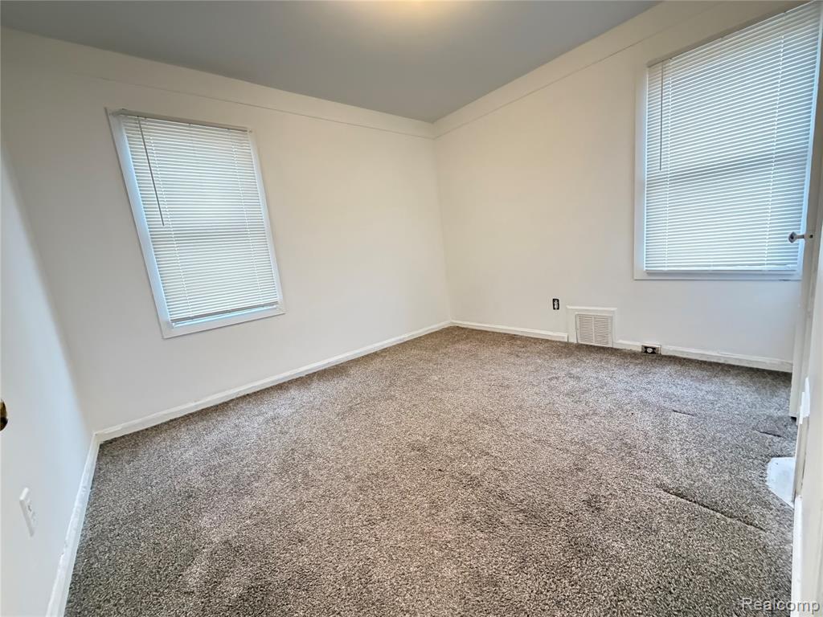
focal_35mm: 14
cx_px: 412
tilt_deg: -9.8
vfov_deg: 85.7
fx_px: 333
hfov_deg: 102.1
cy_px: 308
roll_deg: +6.2
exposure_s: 1/60
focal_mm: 2.22
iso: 1000
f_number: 2.2
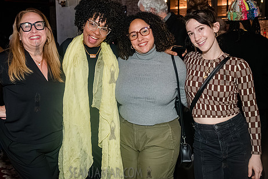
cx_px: 112
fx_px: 328
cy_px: 74
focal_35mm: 44
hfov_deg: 44.3
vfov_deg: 30.5
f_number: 5
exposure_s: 1/400
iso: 8000
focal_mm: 35
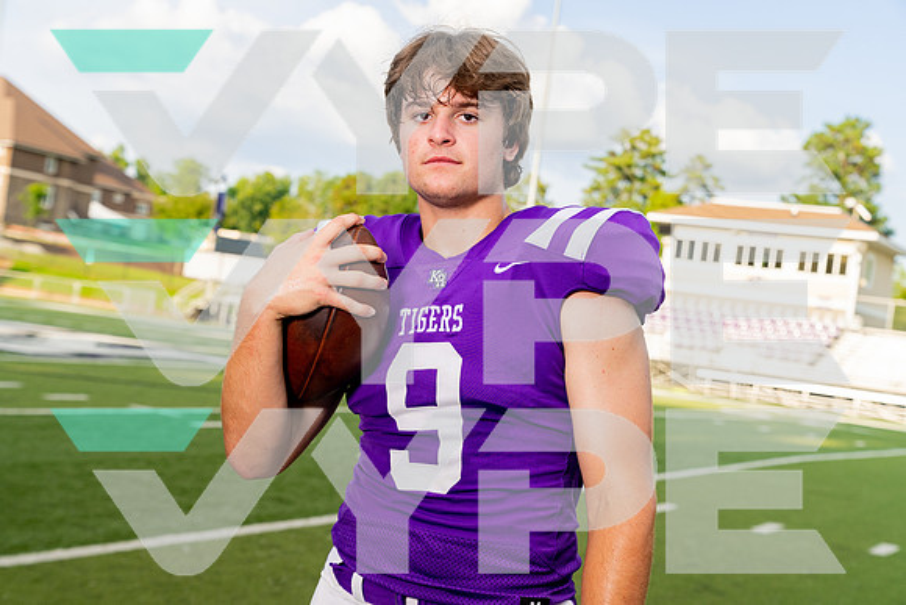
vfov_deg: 23.0
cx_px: 453
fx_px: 1485
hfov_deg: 33.9
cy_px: 302
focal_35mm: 59
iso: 200
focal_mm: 59
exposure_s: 1/500
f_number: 5.6
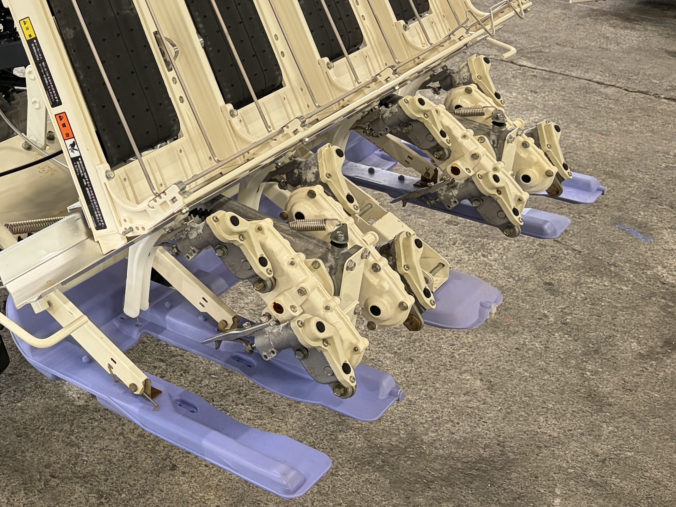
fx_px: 1074
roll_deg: -2.7
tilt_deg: -18.3
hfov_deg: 31.6
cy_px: 7
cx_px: -35
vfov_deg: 25.3
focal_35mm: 55
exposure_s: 1/60
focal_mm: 5.96
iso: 250
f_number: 1.6
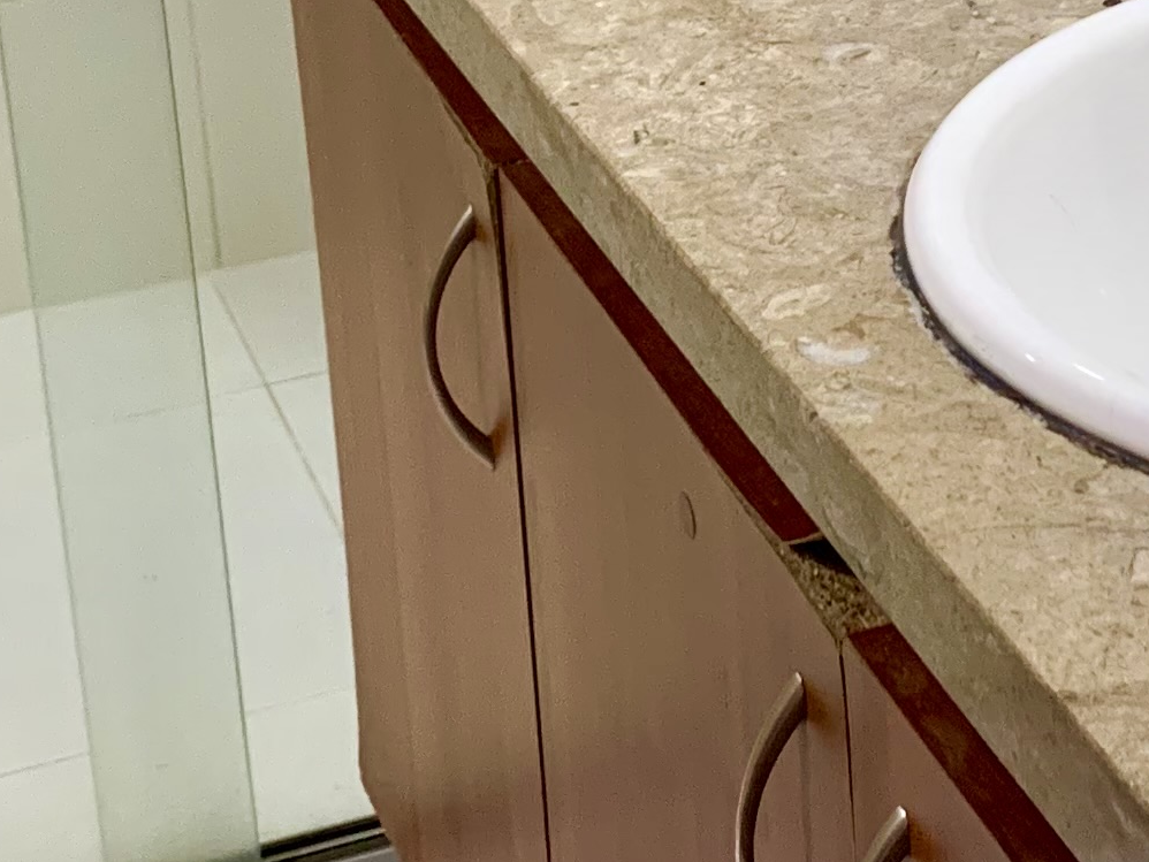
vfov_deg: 13.8
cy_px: -108
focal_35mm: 105
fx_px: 3486
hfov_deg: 18.6
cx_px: 850
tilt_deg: -20.3
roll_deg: +2.5
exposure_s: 1/60
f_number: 1.8
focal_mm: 4.25
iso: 160
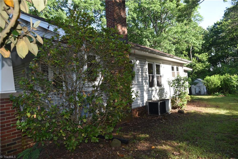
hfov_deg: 73.7
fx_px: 159
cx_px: 119
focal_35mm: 24
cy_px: 80
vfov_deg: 53.1
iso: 160
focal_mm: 24
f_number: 5.6
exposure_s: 1/125
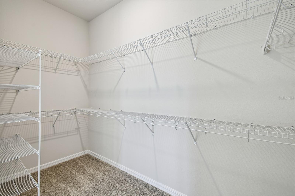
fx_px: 123
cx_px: 148
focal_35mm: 15
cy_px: 98
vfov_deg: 77.3
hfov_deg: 100.4
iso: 100
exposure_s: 1/6
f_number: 7.1
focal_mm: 10
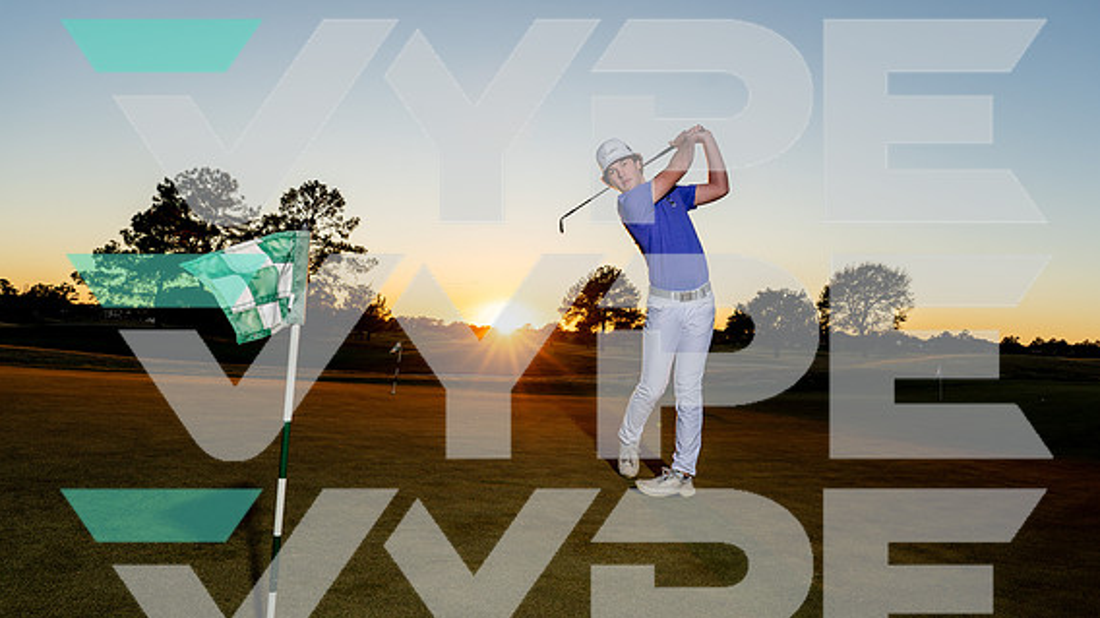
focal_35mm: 27
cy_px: 377
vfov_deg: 42.6
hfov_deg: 69.8
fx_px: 787
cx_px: 588
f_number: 7.1
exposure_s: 1/250
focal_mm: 24
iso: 160
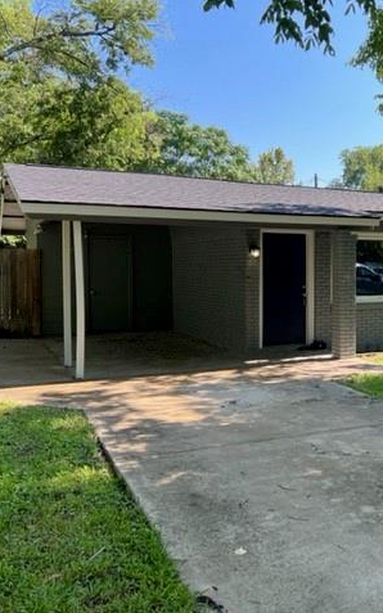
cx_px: 332
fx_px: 618
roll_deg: +0.4
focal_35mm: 37
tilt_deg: -2.1
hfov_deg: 33.0
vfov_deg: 52.8
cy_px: 307
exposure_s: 1/797
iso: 50
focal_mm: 5.7
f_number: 1.5
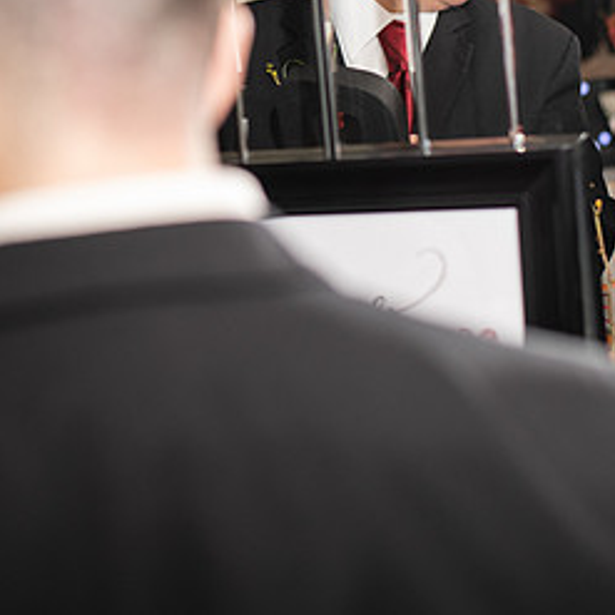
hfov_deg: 17.3
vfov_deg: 17.3
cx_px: 162
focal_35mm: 100
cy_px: 136
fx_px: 2010
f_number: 2.8
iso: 500
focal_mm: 50
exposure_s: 1/500
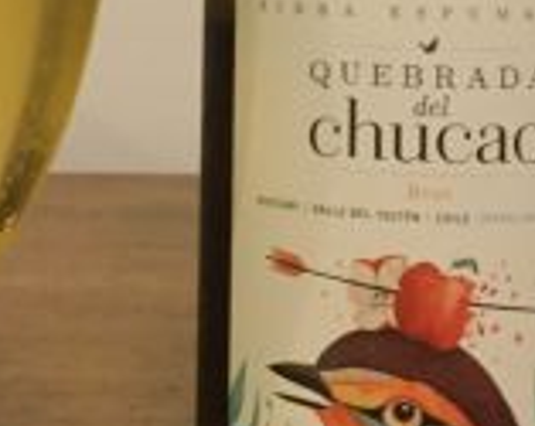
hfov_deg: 18.6
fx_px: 1628
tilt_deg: +0.8
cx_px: 211
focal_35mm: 103
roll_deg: -0.3
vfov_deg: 14.3
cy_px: -141
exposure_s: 1/15
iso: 400
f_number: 2.4
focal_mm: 3.3
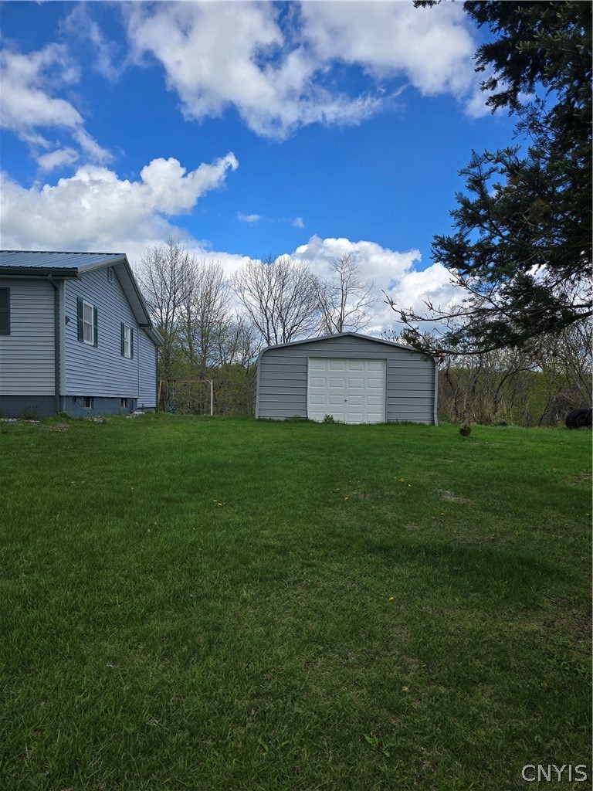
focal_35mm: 23
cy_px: 396
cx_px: 296
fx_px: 525
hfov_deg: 58.9
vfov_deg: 73.9
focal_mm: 6.3
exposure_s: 1/750
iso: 12
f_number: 1.7
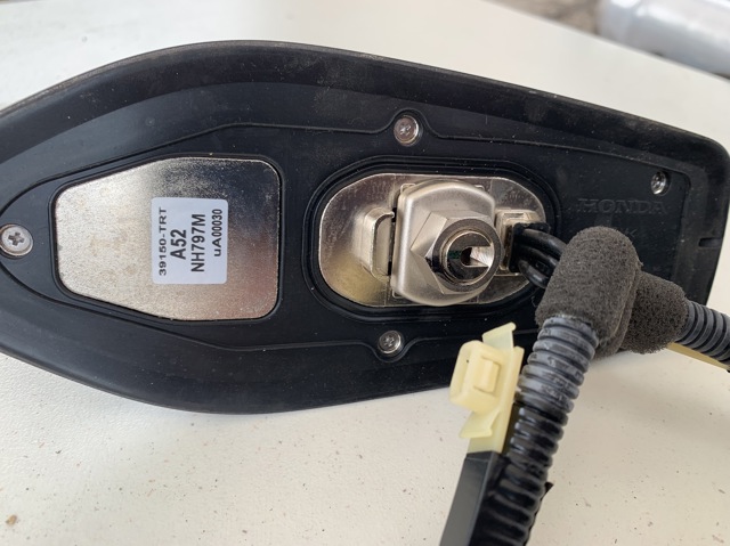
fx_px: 548
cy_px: 273
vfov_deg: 53.0
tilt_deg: -37.2
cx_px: 365
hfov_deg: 67.3
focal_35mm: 26
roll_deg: -12.8
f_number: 1.8
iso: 25
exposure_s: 1/226
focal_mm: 4.25
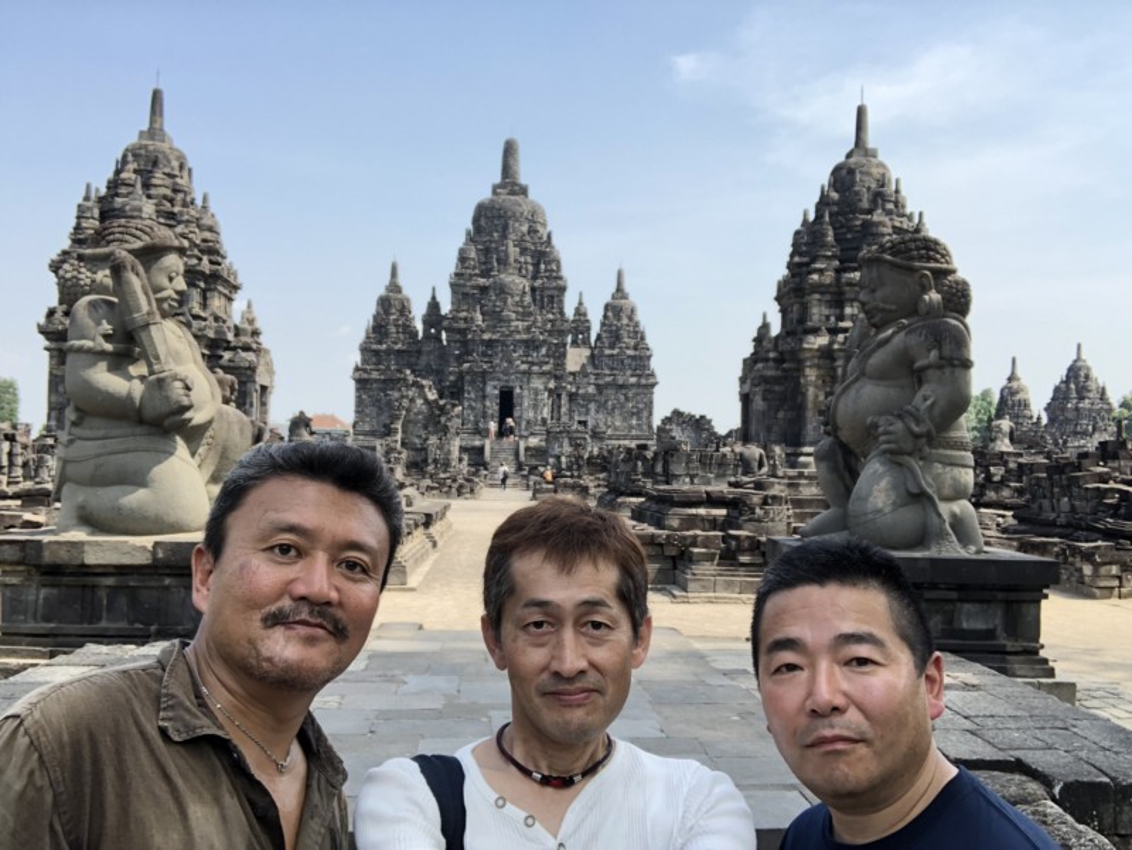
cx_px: 566
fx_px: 1047
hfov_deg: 56.8
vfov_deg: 44.2
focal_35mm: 32
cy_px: 425
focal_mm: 2.87
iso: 20
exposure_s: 1/208
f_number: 2.2
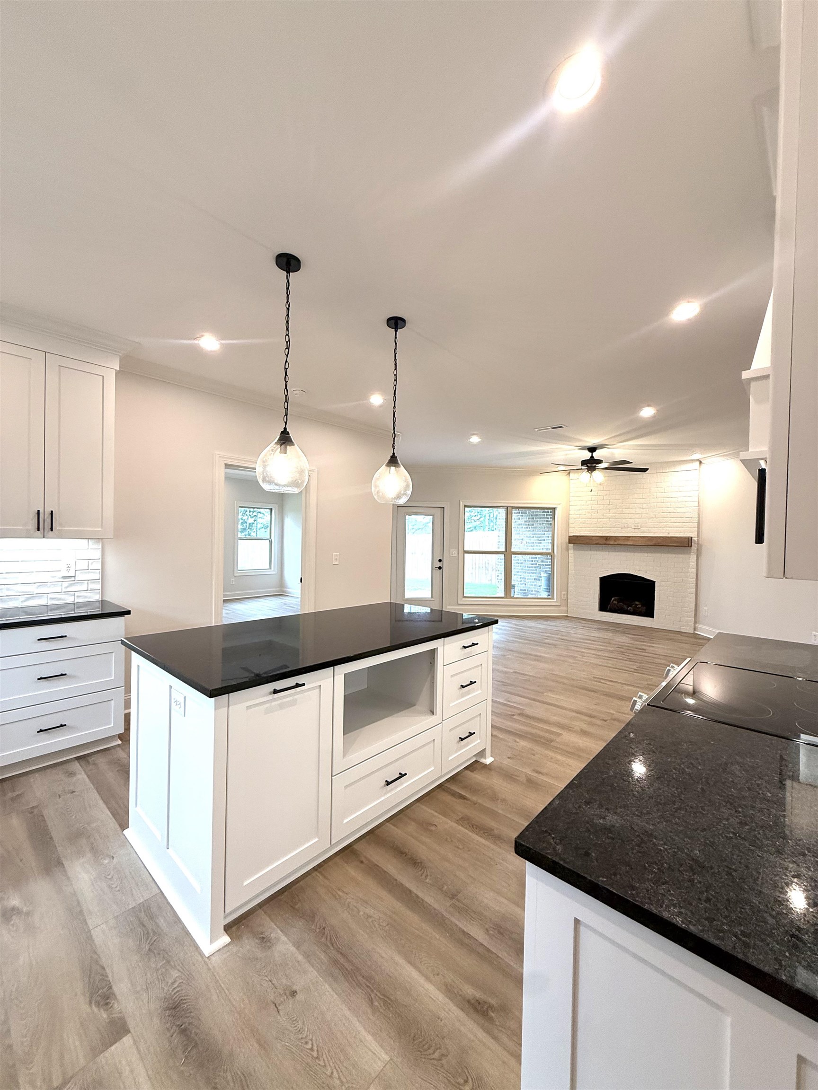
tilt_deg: +0.0
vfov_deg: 102.1
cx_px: 409
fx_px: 441
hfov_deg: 85.7
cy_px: 545
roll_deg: -1.8
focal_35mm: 14
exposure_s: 1/120
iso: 125
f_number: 2.2
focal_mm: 2.22
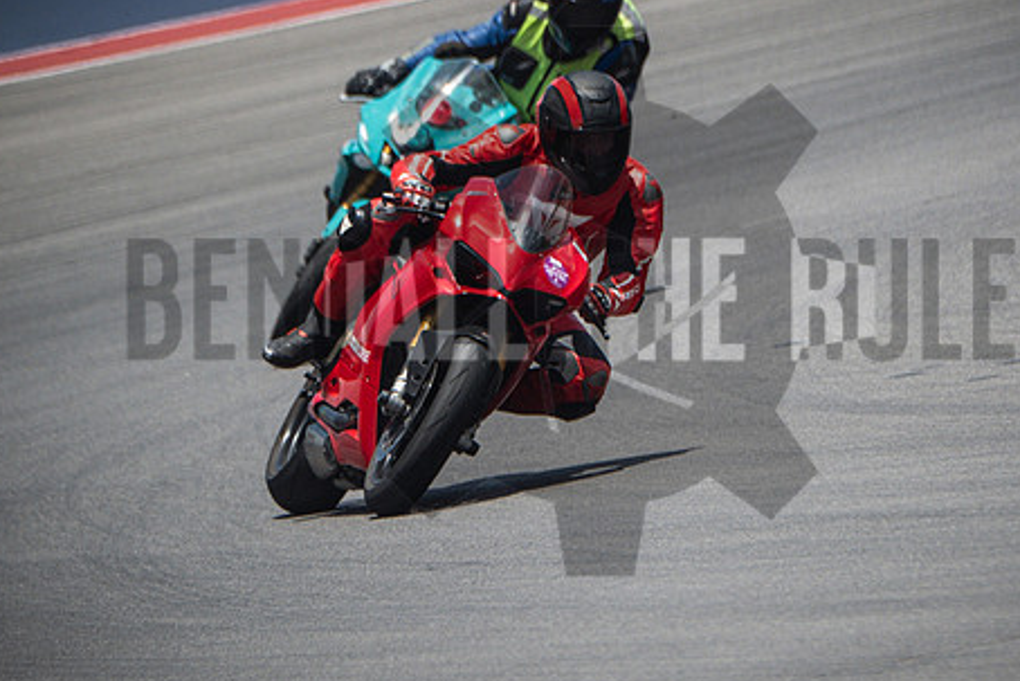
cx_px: 600
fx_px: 21709
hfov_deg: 2.7
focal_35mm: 766
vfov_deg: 1.8
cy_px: 302
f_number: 5.6
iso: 640
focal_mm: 400
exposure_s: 1/2000
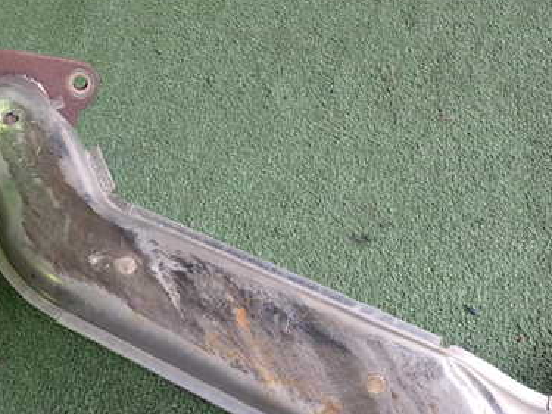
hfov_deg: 46.5
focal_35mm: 40
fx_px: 638
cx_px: 221
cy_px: 287
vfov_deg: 35.5
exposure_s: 1/80
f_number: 2
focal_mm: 4.5
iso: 200
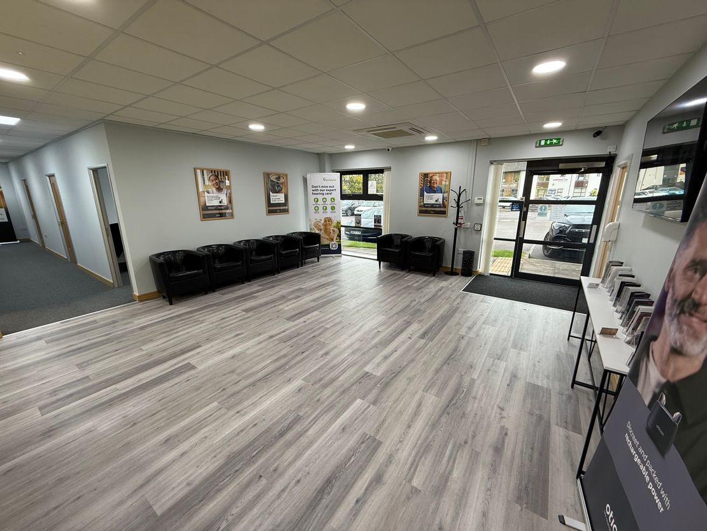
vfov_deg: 85.7
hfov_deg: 102.1
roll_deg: -0.2
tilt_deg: -15.4
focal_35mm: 14
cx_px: 354
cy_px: 266
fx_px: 286
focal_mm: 2.22
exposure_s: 1/100
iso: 125
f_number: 2.2
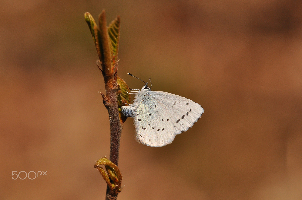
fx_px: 1885
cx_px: 151
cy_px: 100
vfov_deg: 6.1
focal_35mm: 225
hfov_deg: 9.2
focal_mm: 150
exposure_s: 1/1000
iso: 400
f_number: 8
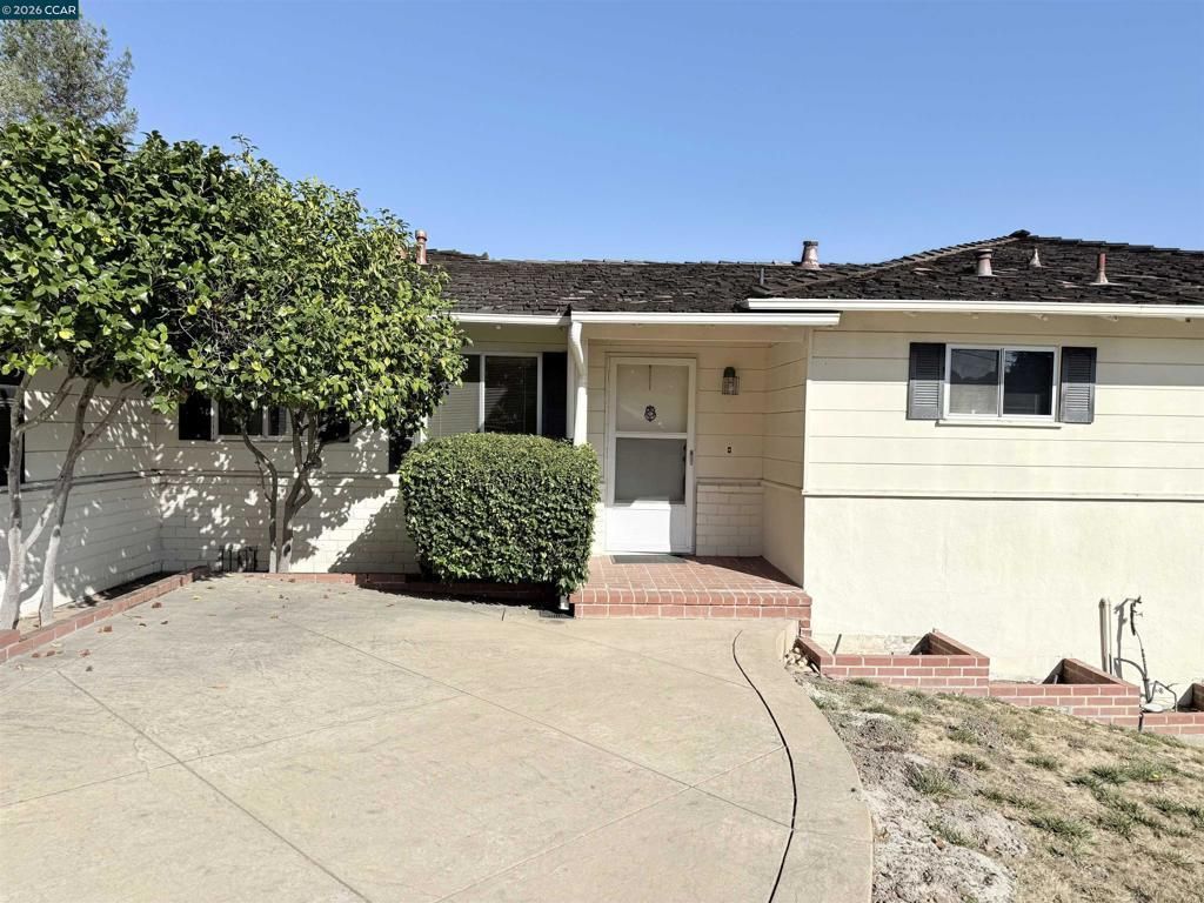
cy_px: 452
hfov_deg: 71.6
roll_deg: -0.7
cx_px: 602
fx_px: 835
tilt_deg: -1.4
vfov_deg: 56.8
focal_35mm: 24
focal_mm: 6.76
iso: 80
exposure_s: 1/7353
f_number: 1.78
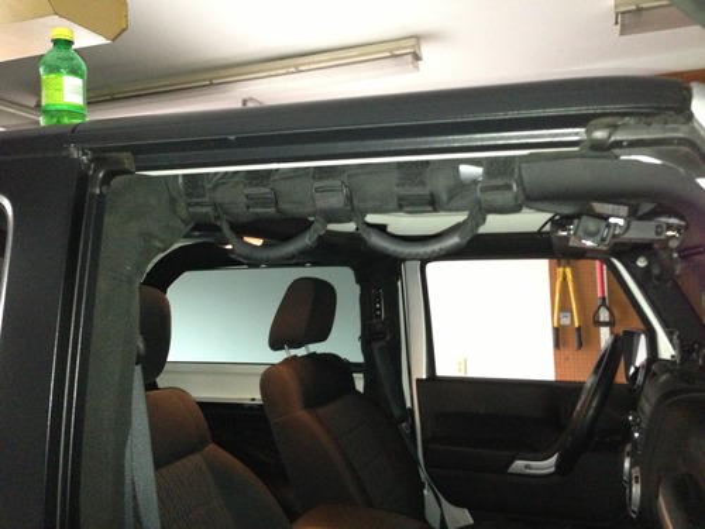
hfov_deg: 55.4
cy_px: 264
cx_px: 352
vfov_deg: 42.9
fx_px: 672
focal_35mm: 33
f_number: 2.4
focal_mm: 4.13
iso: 640
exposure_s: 1/16
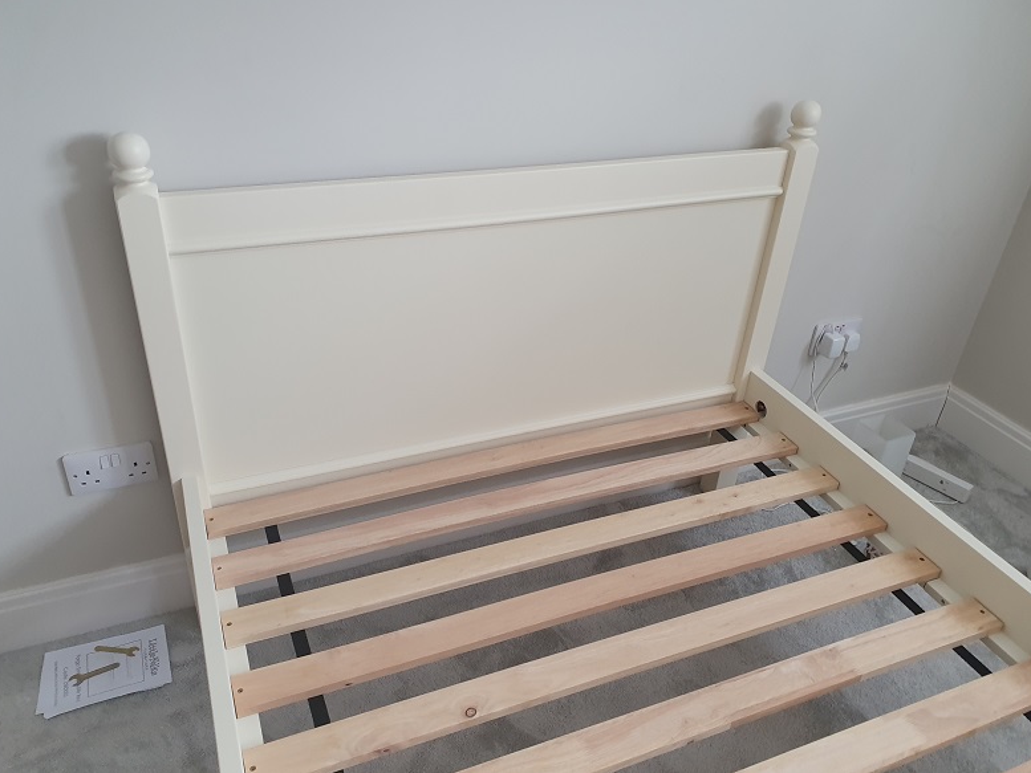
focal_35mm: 27
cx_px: 517
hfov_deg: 65.3
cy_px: 375
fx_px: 804
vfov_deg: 51.4
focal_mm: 4.32
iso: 200
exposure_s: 1/50
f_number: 2.4
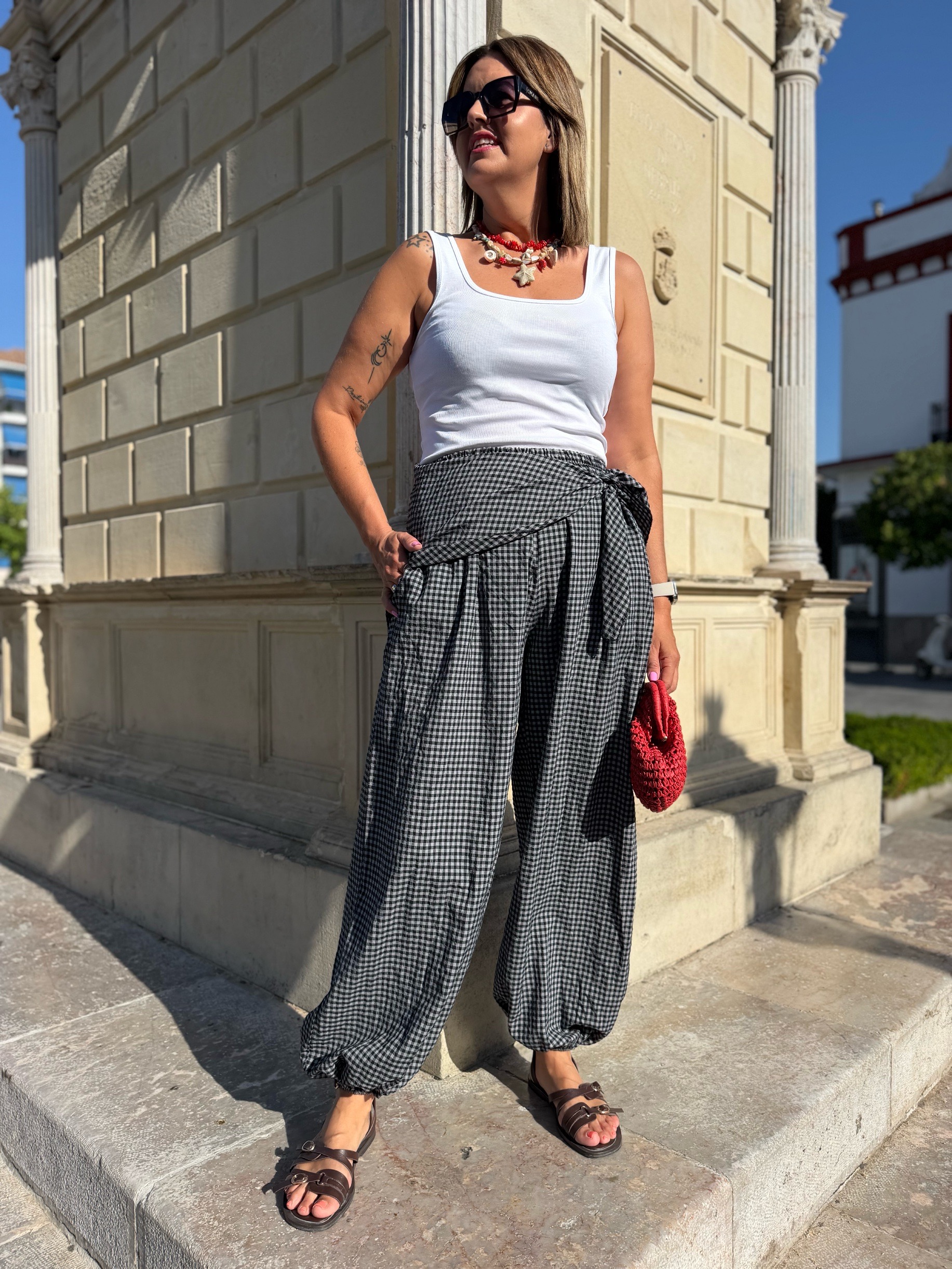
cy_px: 634
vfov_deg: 71.6
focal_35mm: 24
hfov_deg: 56.8
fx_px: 880
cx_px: 476
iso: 80
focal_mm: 6.76
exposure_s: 1/6711
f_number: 1.78
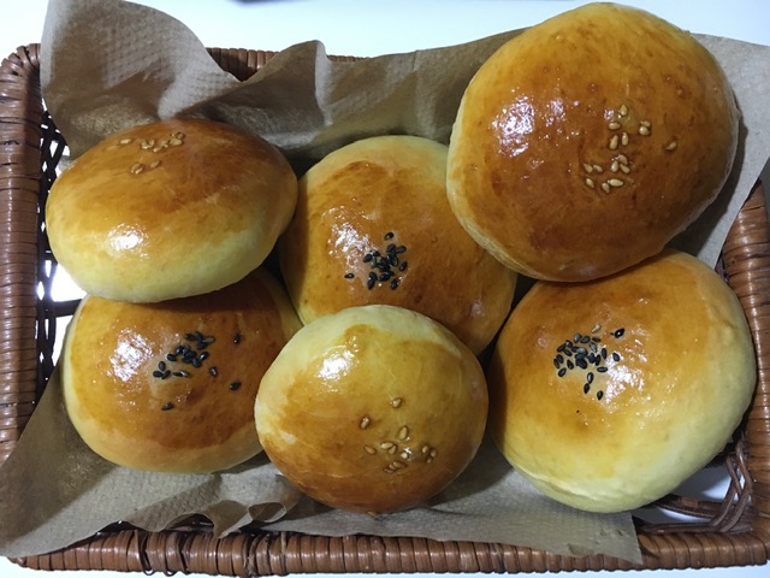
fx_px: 645
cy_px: 289
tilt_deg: -84.5
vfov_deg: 48.2
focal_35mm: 29
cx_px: 385
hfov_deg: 61.7
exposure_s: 1/30
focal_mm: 4.15
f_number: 2.2
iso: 200
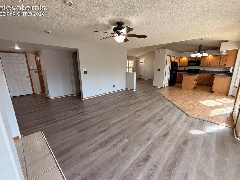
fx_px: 104
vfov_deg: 81.7
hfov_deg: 98.1
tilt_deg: -12.0
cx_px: 125
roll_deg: +0.5
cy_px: 90
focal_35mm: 15
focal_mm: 2.22
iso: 160
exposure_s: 1/120
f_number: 2.2
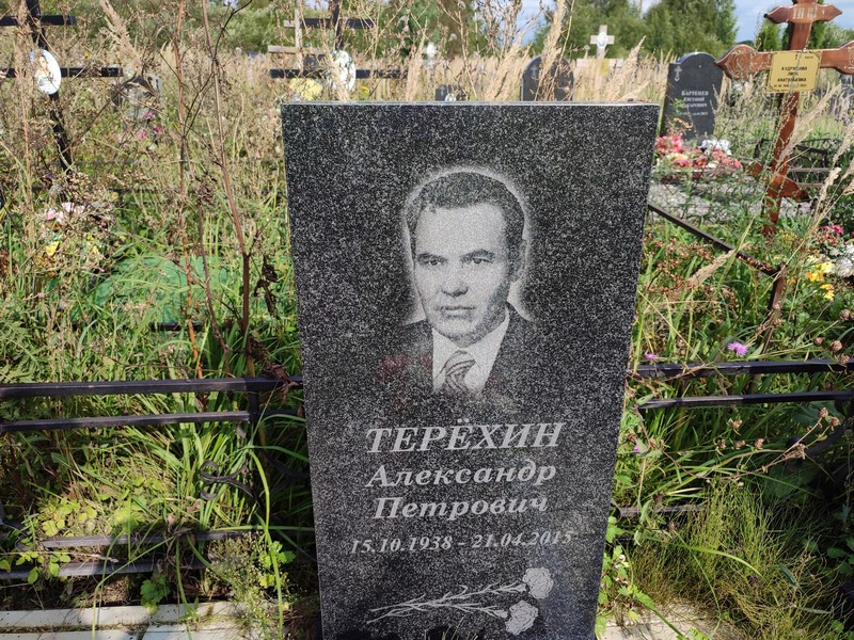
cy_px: 320
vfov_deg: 54.9
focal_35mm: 25
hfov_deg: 69.4
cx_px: 427
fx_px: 617
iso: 50
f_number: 1.9
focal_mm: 6.04
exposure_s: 1/382
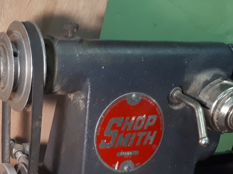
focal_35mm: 59
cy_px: 174
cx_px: 40
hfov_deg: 31.7
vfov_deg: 23.7
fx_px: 397
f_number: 1.9
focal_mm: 3.6
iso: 125
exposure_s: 1/33
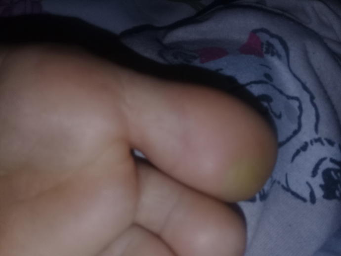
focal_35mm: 31
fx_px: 305
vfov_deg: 45.5
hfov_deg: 58.3
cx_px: 170
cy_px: 128
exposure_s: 1/696
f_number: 2.2
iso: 64
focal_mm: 3.3
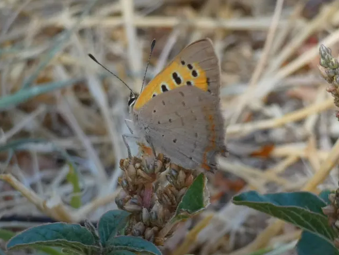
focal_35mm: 158
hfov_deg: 12.5
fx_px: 1547
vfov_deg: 9.4
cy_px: 128
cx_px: 170
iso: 80
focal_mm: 28.1
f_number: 5.4
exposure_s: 1/80
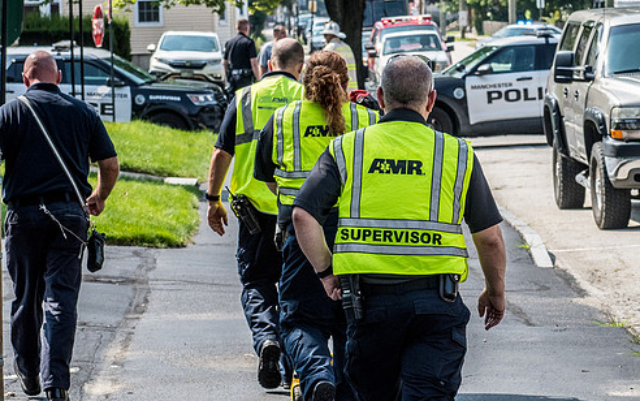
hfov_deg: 9.6
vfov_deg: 6.0
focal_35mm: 218
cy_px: 135
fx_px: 3804
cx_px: 324
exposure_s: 1/1600
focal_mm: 95
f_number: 9
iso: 640
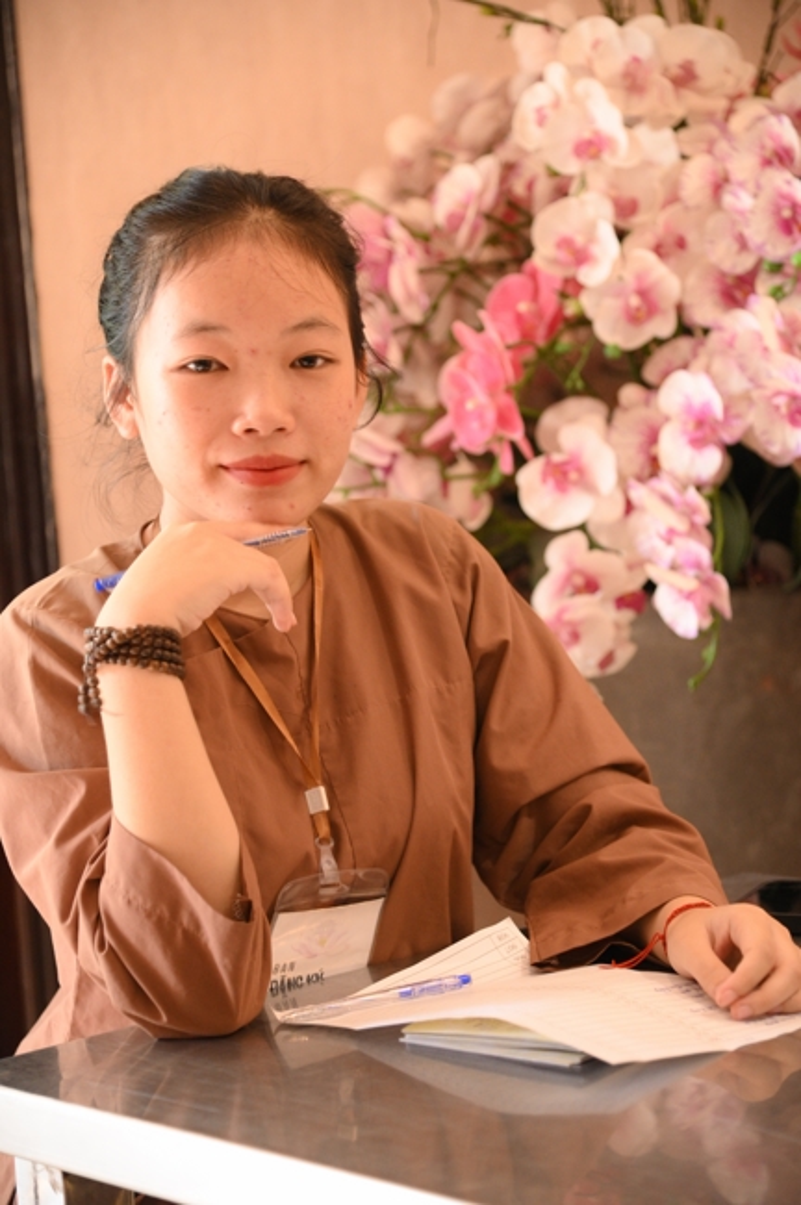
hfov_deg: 16.0
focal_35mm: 85
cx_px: 400
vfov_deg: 23.9
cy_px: 602
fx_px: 2843
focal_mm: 85
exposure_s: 1/80
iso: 4000
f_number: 4
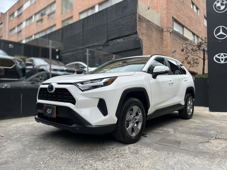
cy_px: 85
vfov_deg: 53.1
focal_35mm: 26
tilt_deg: +1.2
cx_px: 114
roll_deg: +0.2
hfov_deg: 67.3
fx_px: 170
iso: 50
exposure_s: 1/2062
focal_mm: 5.1
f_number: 1.6
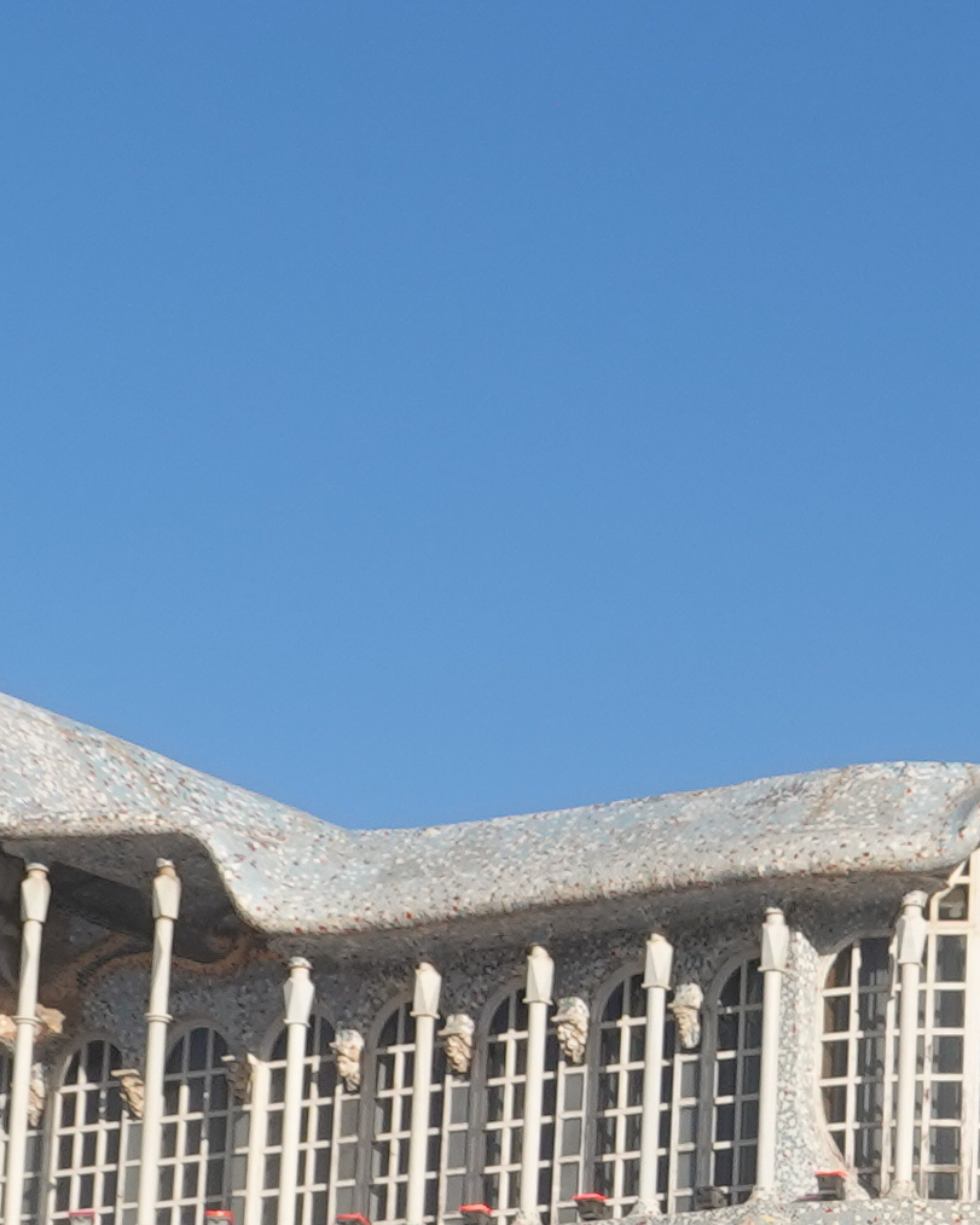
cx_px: 1040
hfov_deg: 9.7
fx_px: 5693
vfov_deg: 12.2
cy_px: 1043
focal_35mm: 157
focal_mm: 11.52
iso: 100
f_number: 4.5
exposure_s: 1/1000
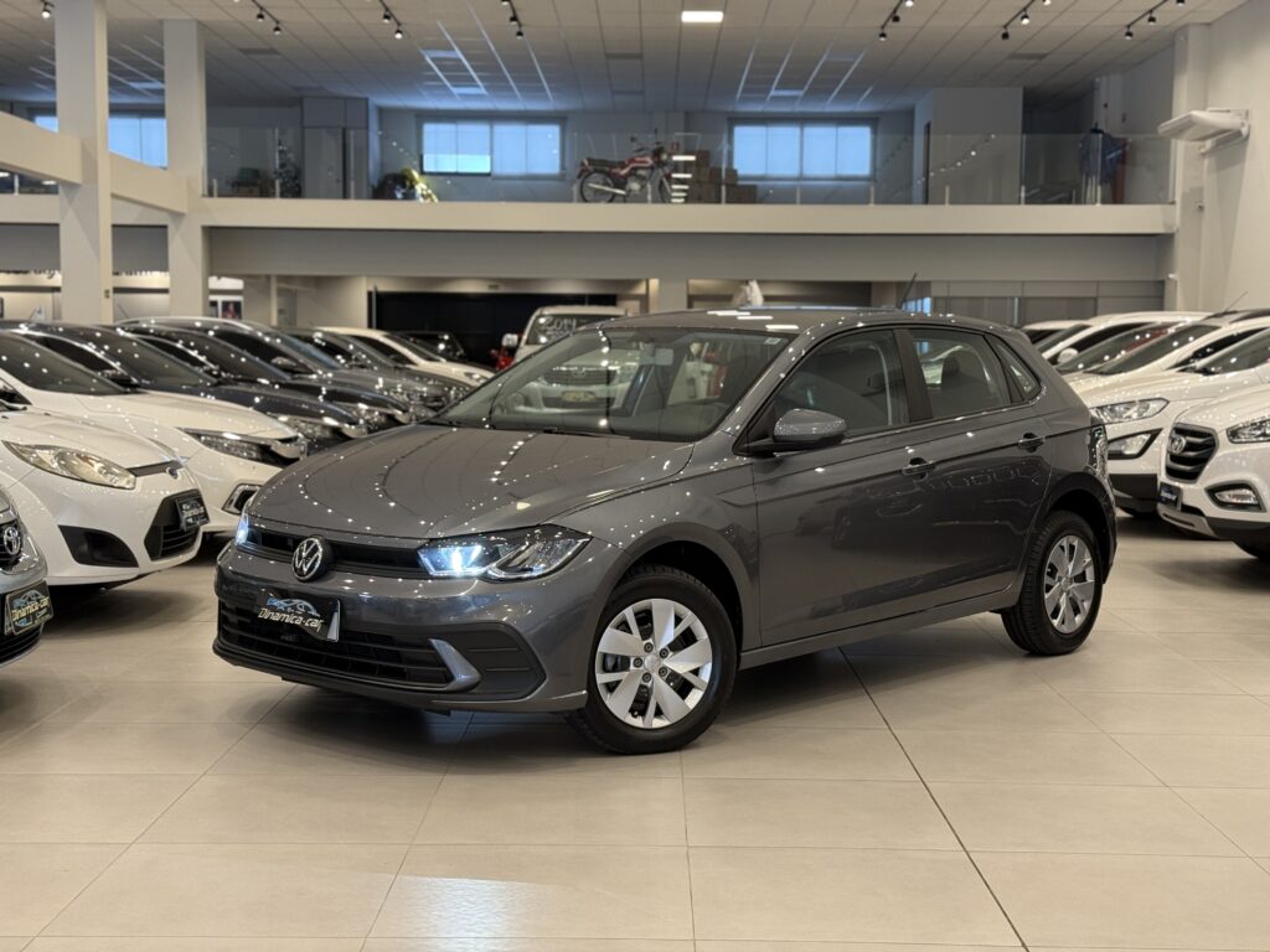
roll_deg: -0.3
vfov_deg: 30.3
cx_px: 635
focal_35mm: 48
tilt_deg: -3.9
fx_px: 1761
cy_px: 476
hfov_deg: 39.7
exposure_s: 1/60
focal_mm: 6.76
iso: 160
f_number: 1.78
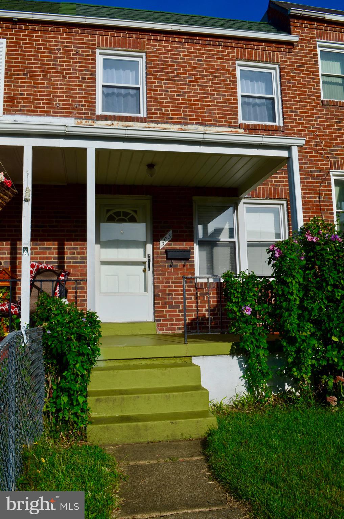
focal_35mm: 33
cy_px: 260
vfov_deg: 57.3
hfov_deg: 39.8
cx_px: 172
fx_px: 475
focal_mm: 22
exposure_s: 1/400
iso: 100
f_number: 10
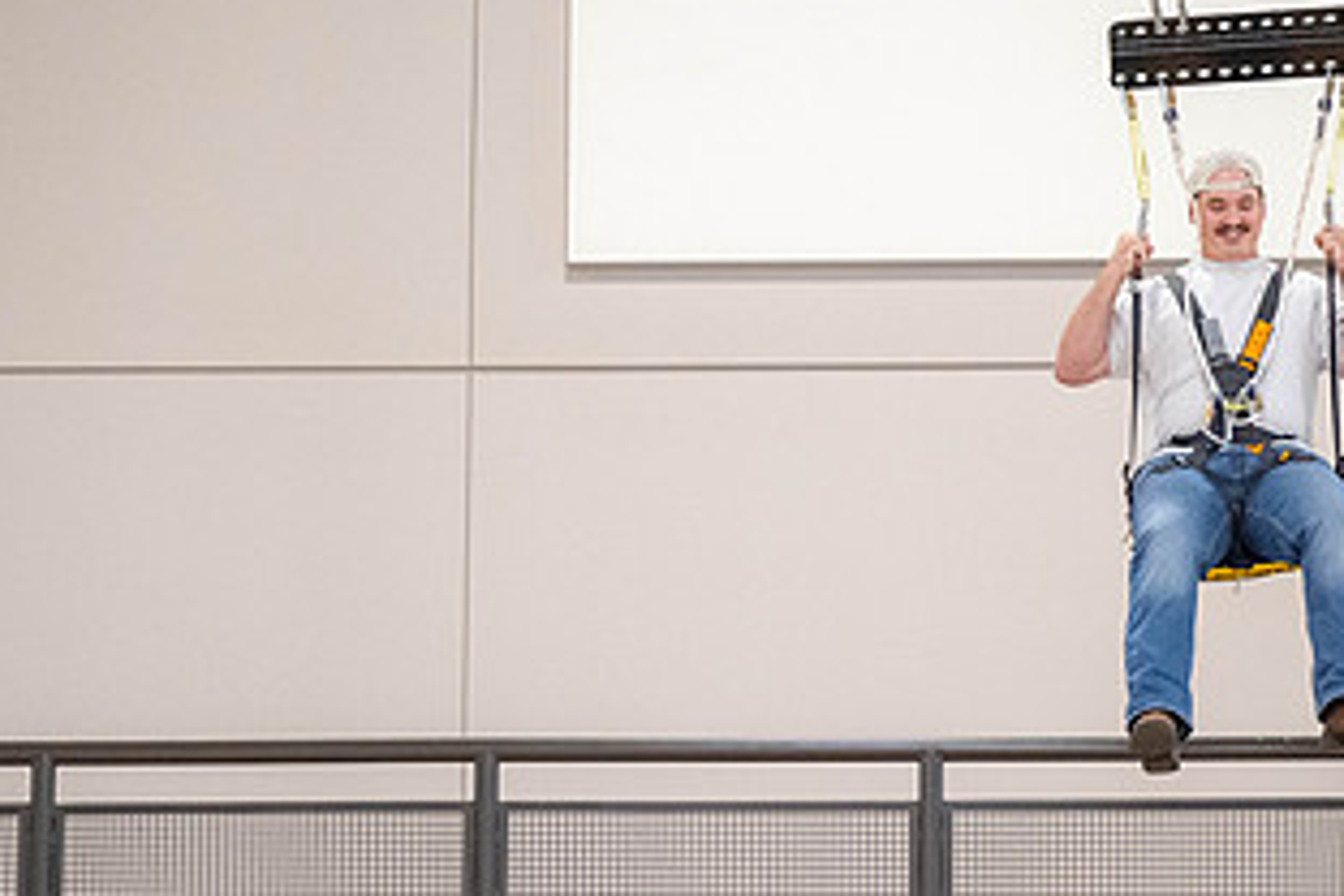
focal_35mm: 242
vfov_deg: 5.7
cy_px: 493
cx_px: 986
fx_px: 9034
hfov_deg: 8.5
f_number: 2.8
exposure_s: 1/1000
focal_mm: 130
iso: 6400
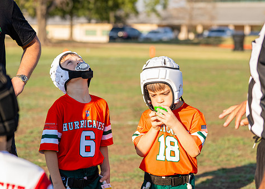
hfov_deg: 18.5
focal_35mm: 108
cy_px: 91
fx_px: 812
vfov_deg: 13.3
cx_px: 141
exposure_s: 1/2000
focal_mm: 70
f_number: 2.8
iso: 250
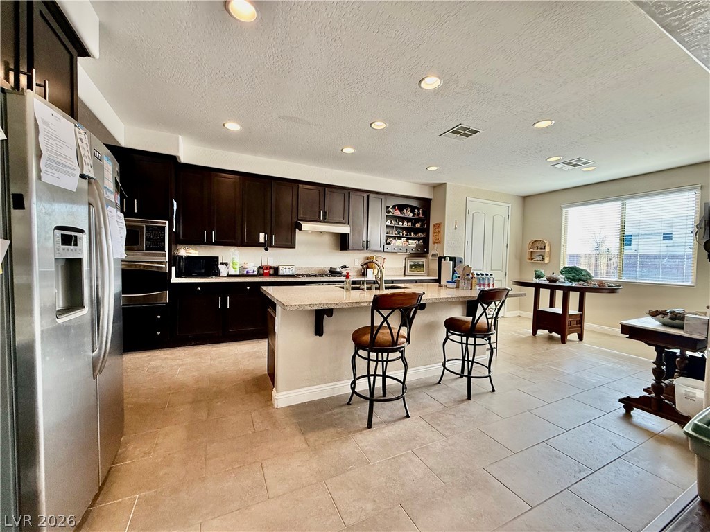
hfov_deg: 102.1
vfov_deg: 85.7
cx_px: 355
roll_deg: -1.4
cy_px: 266
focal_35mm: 14
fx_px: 287
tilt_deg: -1.3
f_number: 2.2
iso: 200
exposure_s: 1/100
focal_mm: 2.22
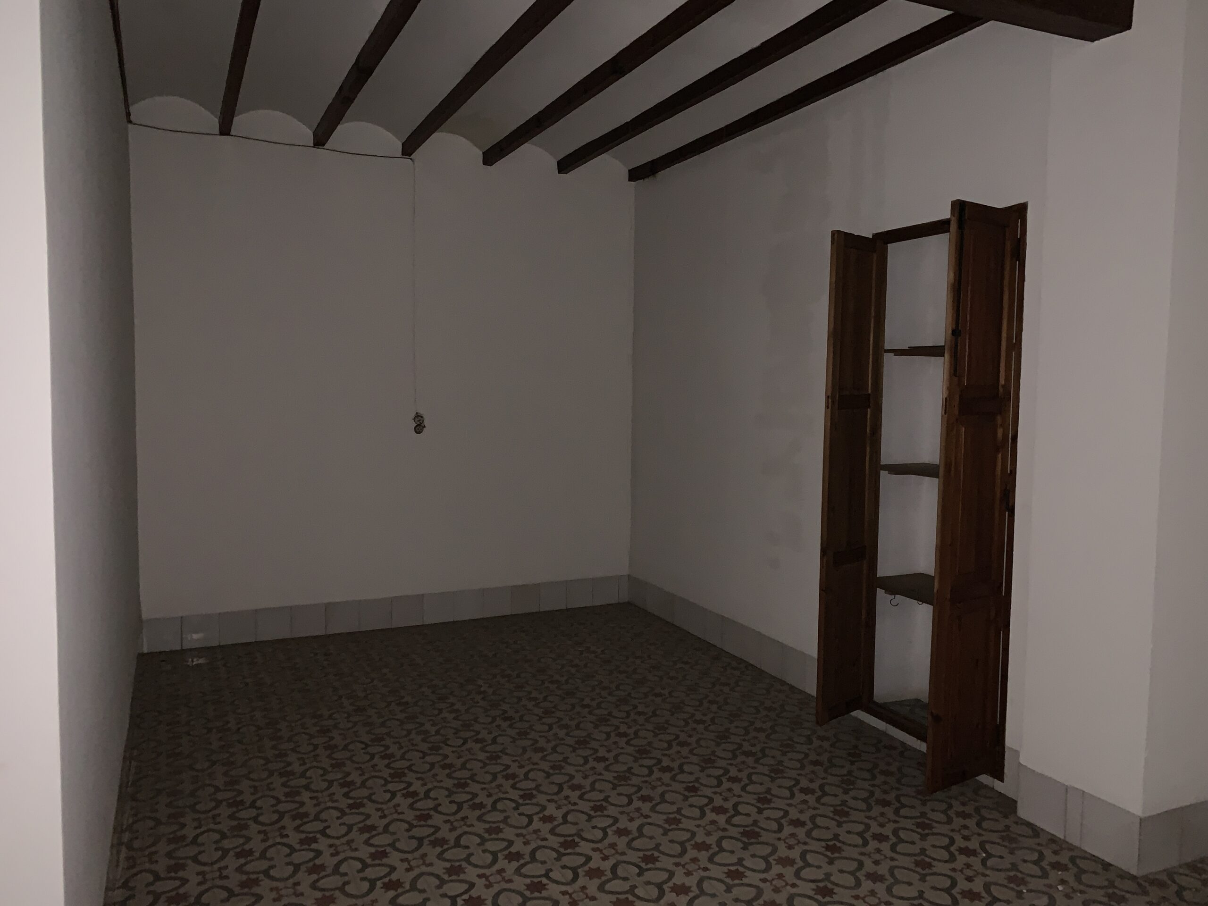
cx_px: 604
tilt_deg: -3.5
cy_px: 453
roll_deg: -1.3
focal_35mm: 26
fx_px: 907
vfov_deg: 53.1
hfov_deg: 67.3
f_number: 1.8
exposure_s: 1/4
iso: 400
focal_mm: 4.25
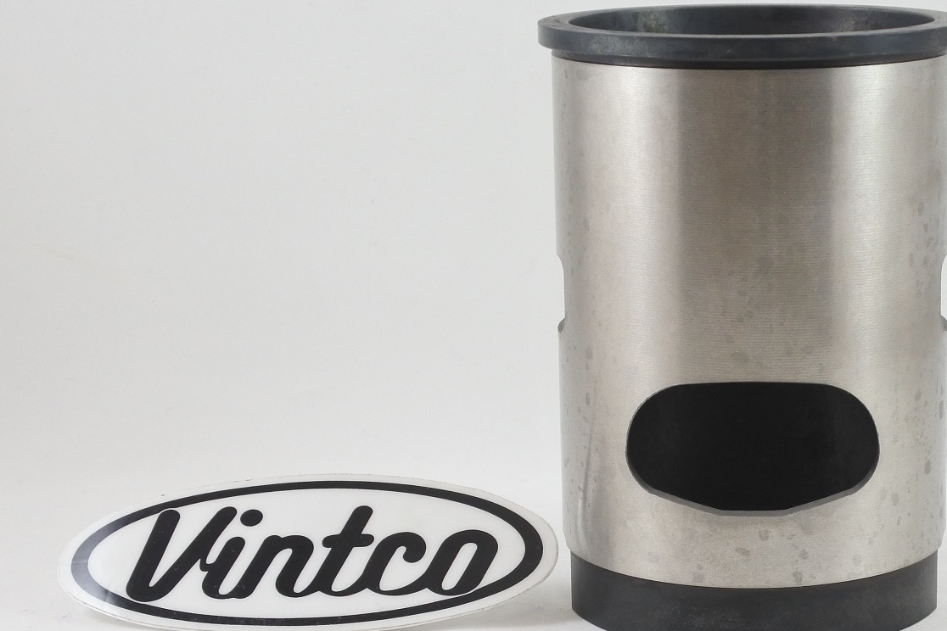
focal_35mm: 61
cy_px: 320
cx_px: 620
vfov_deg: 22.3
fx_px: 1605
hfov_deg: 32.6
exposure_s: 1/125
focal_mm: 15.3
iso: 450
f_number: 4.2
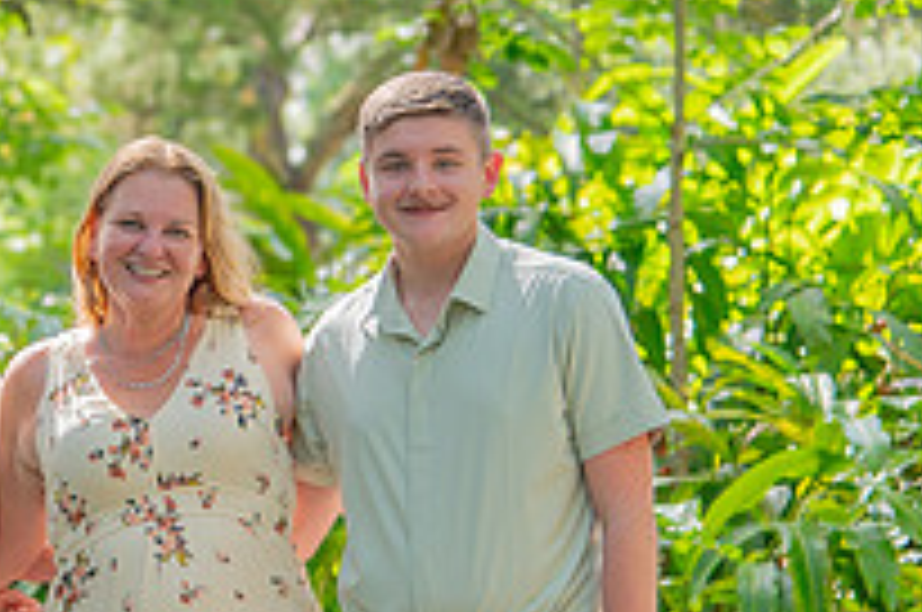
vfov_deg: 6.9
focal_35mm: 198
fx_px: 5063
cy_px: 324
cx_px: 43
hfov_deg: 10.3
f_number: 4
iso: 320
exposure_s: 1/400
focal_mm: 65
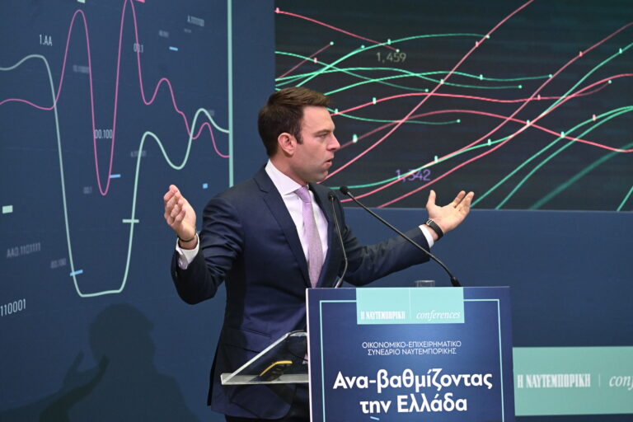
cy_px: 211
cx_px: 316
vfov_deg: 6.9
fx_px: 3516
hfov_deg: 10.3
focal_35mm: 200
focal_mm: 200
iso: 5000
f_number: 6.3
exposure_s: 1/640
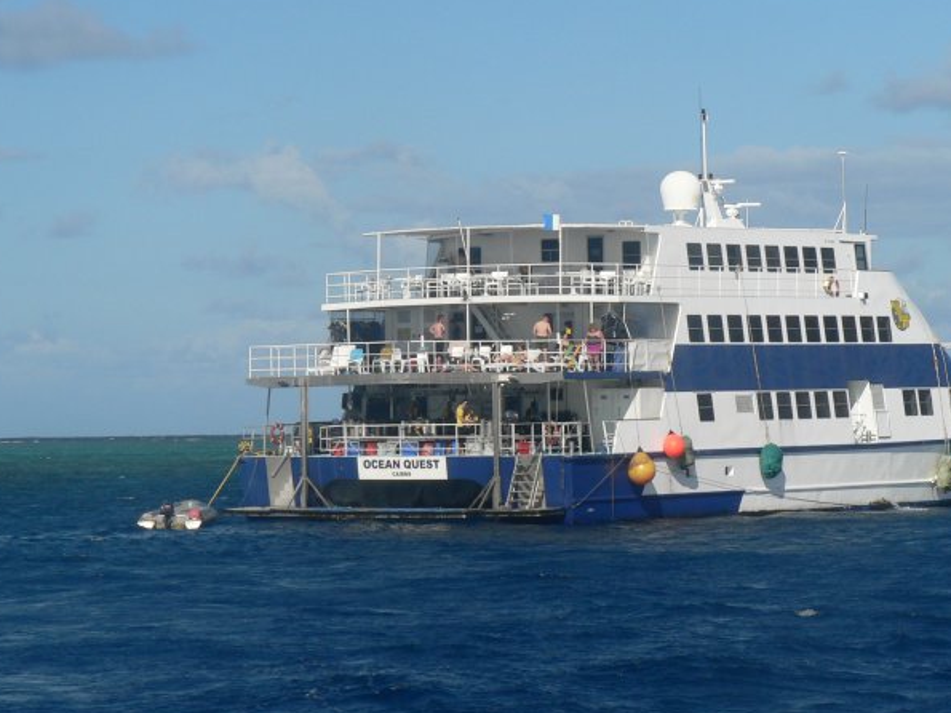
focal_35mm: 160
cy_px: 344
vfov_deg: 9.3
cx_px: 539
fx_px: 4395
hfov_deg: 12.3
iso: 80
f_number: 5.6
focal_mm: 19.9
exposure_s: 1/640
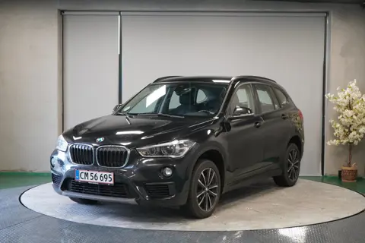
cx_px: 182
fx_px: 588
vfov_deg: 23.4
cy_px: 122
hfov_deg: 34.5
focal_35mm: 58
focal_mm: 58
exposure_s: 1/160
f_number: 5
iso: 4000
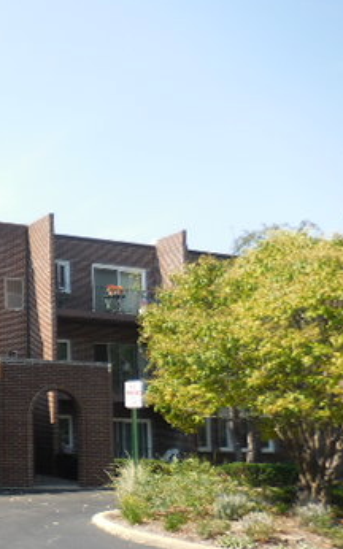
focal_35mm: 49
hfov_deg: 23.2
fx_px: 733
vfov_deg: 40.7
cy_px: 347
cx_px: -106
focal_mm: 4.5
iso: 125
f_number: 3.3
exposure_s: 1/640
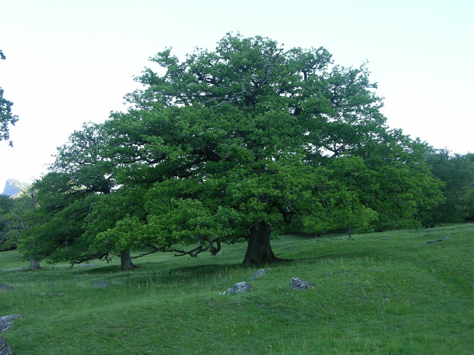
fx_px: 575
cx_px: 237
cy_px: 178
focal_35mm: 42
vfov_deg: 34.3
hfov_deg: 44.8
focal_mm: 10.7
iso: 50
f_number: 3.7
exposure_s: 1/60.6
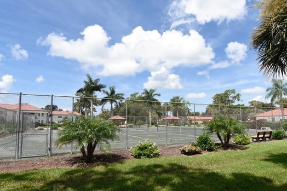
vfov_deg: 57.0
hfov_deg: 78.2
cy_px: 108
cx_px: 163
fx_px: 175
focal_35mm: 22
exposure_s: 1/320
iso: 125
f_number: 8
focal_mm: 12
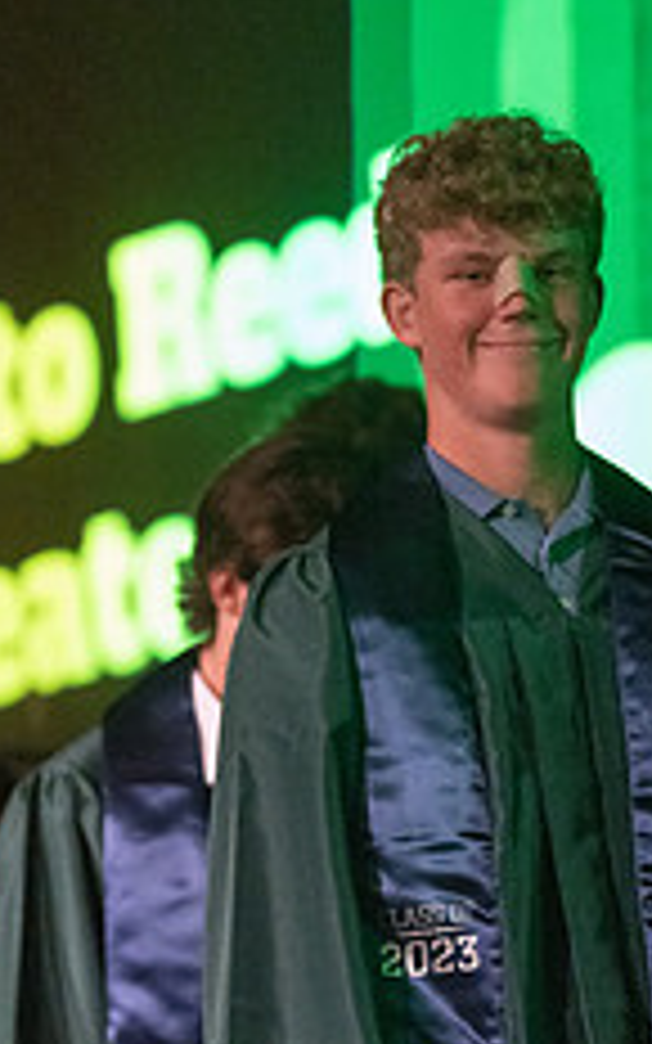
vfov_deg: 8.1
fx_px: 7364
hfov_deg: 5.1
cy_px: 648
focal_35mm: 259
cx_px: 544
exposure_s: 1/1000
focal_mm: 131
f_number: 2.8
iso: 16000
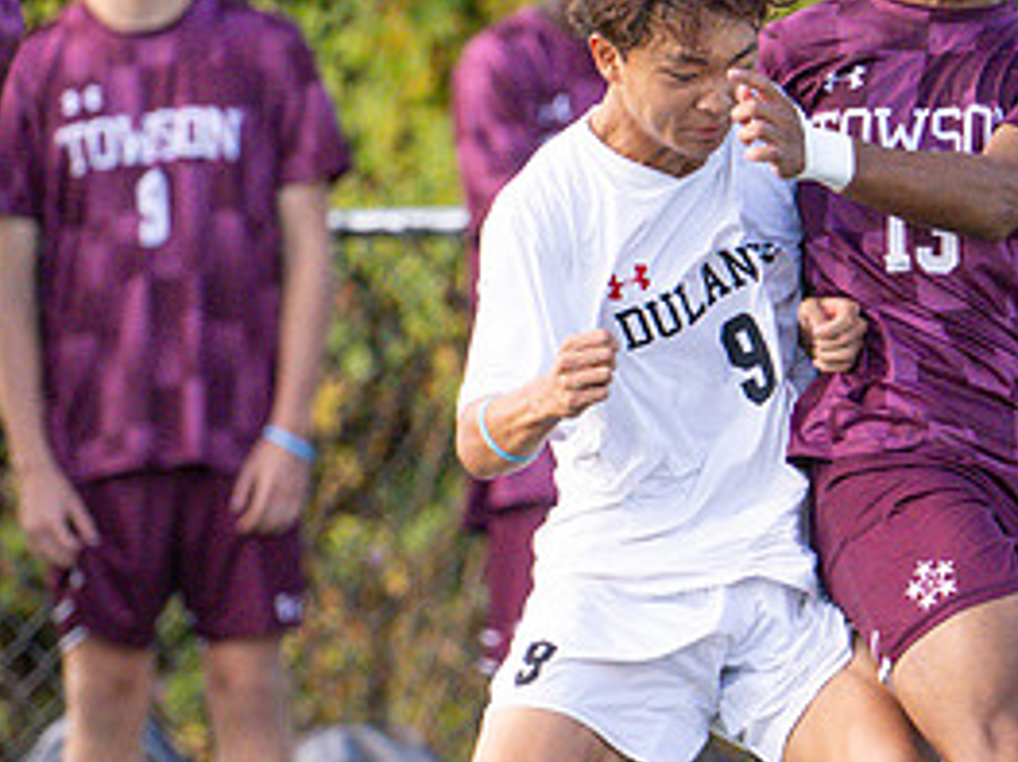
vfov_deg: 0.9
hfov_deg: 1.2
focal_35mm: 1613
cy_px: 742
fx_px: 47414
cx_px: 889
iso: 2800
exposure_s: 1/2500
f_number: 4.5
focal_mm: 400
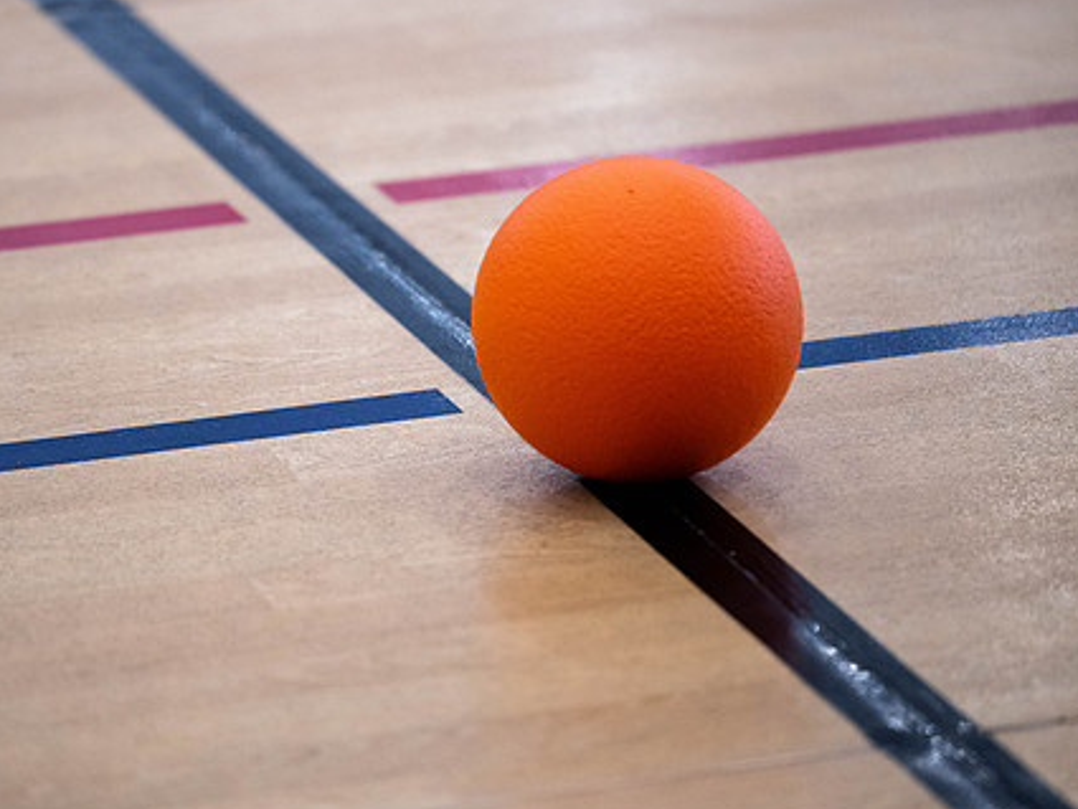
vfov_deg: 6.3
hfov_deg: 8.4
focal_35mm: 236
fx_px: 7352
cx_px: 386
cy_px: 361
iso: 2500
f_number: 2.8
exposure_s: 1/640
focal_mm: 180
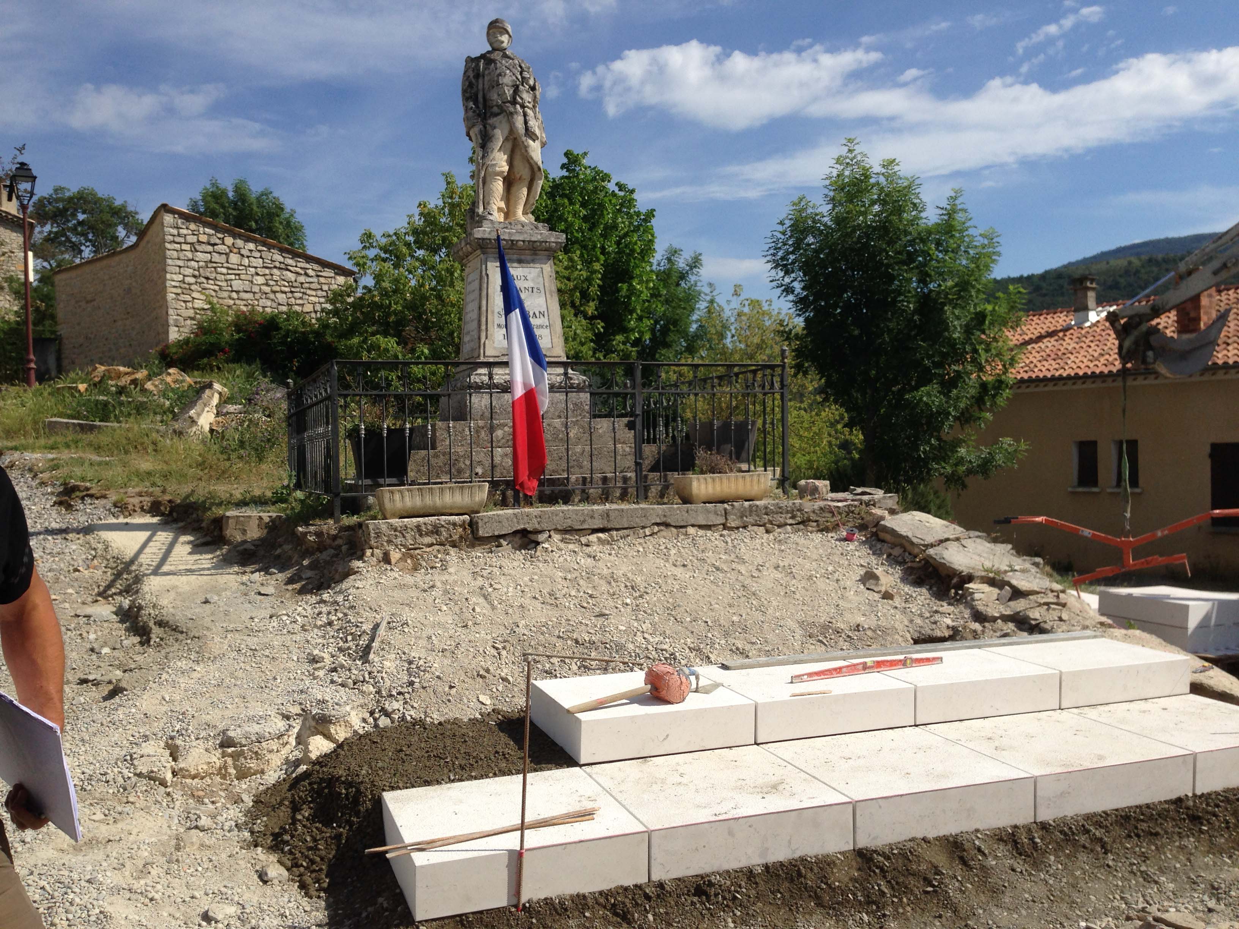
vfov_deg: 42.9
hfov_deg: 55.4
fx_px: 1181
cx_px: 620
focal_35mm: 33
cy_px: 464
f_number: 2.4
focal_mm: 4.12
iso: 50
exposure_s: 1/2584
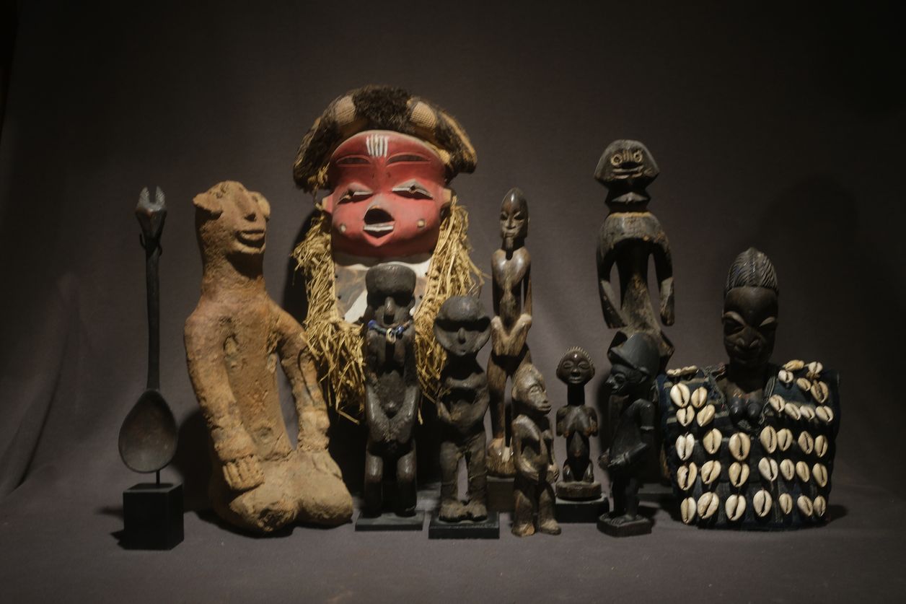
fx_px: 1032
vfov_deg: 32.6
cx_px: 453
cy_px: 302
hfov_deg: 47.4
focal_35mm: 41
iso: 800
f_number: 6.4
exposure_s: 1/26
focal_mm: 27
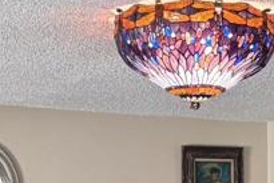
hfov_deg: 15.1
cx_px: 213
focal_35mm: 135
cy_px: 325
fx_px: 1028
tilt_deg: -5.0
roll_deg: +0.3
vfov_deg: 9.7
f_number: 1.6
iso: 160
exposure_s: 1/60
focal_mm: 5.96
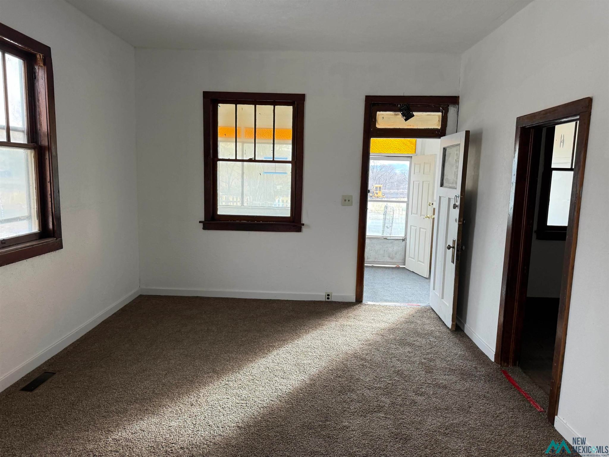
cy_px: 228
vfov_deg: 56.8
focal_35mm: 24
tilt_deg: -12.9
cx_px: 304
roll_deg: +0.7
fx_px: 422
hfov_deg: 71.6
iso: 125
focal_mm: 6.76
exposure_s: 1/121
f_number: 1.78
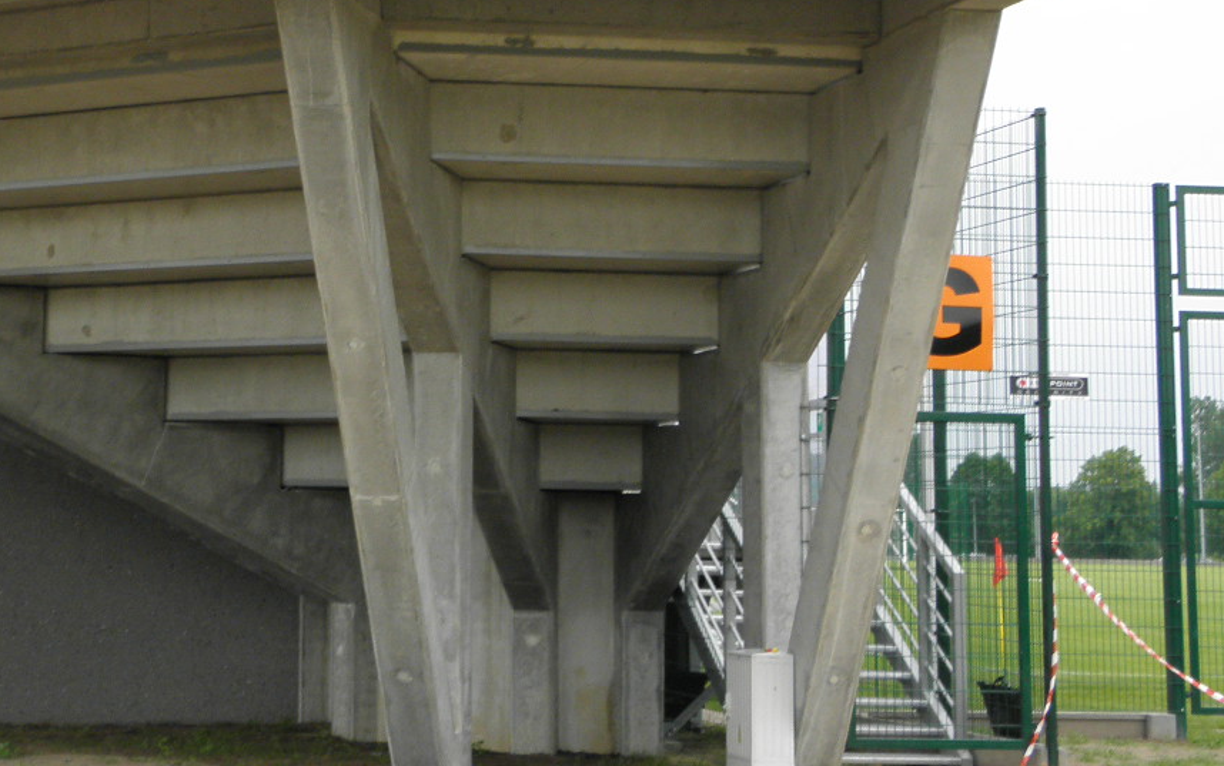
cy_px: 138
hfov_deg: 24.9
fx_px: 2703
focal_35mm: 81
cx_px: 174
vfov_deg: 16.0
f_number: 3.8
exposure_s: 1/60
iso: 100
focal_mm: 7.5
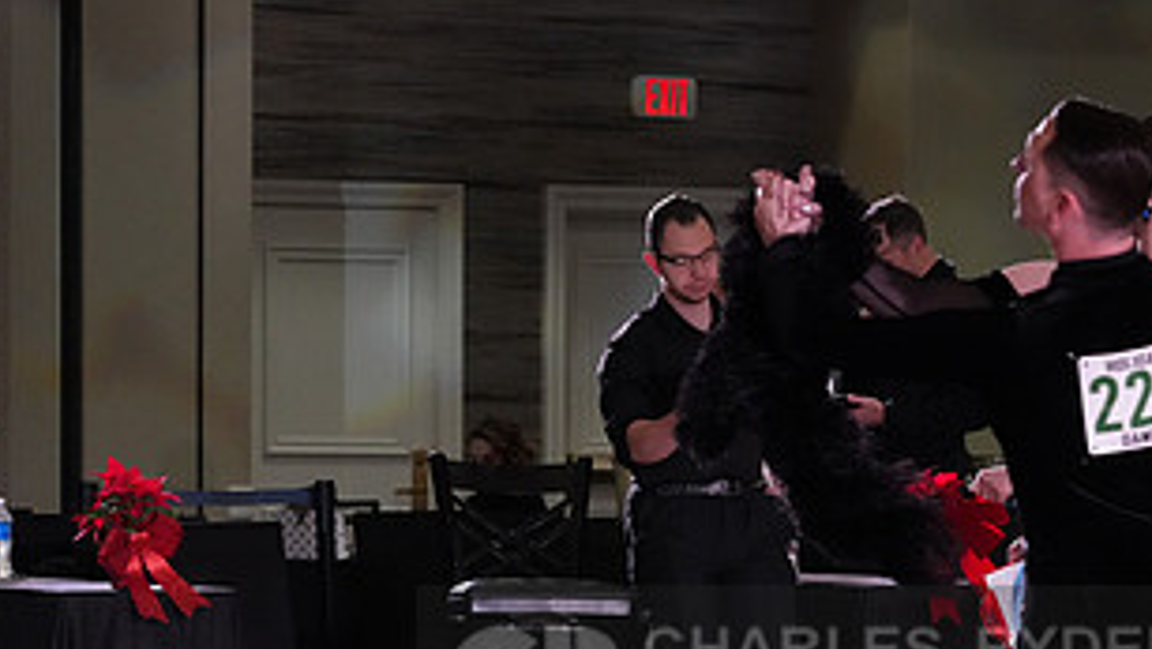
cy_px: 685
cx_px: 826
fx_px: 6356
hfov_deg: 10.3
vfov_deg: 5.8
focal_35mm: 208
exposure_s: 1/320
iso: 5000
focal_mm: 105
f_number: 5.6
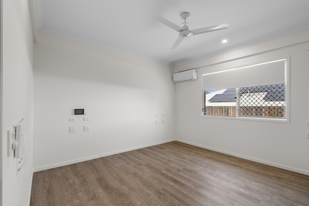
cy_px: 103
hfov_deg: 96.7
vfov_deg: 73.8
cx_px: 154
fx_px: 137
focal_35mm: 16
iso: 200
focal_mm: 16
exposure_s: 1/5
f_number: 8
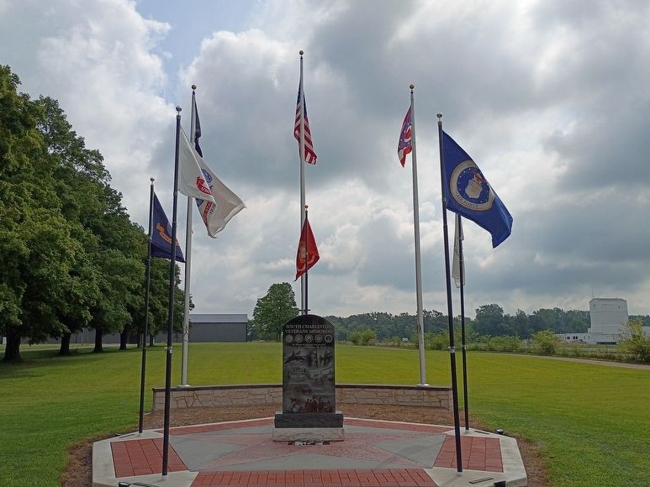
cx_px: 318
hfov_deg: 60.0
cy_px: 244
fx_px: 563
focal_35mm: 30
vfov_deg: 46.8
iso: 103
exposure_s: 1/2865
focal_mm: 4.27
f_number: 1.8
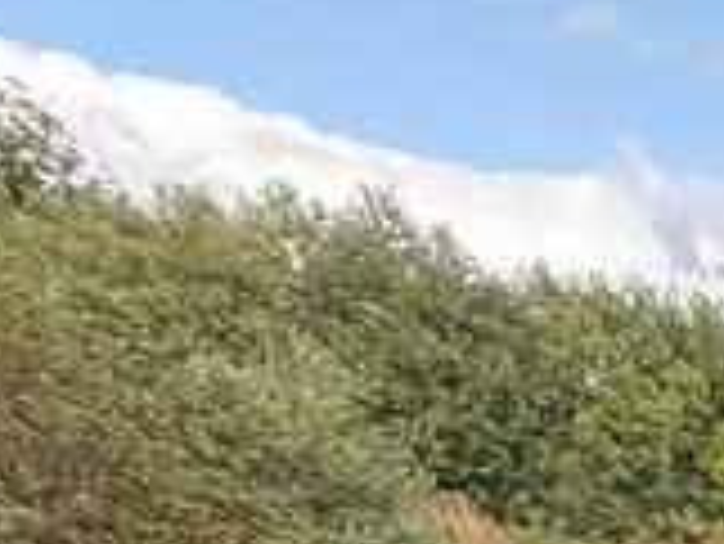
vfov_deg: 11.8
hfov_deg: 11.4
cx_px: 2199
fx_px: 1863
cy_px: 1479
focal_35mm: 89
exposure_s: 1/128
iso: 50
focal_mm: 2.22
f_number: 2.2
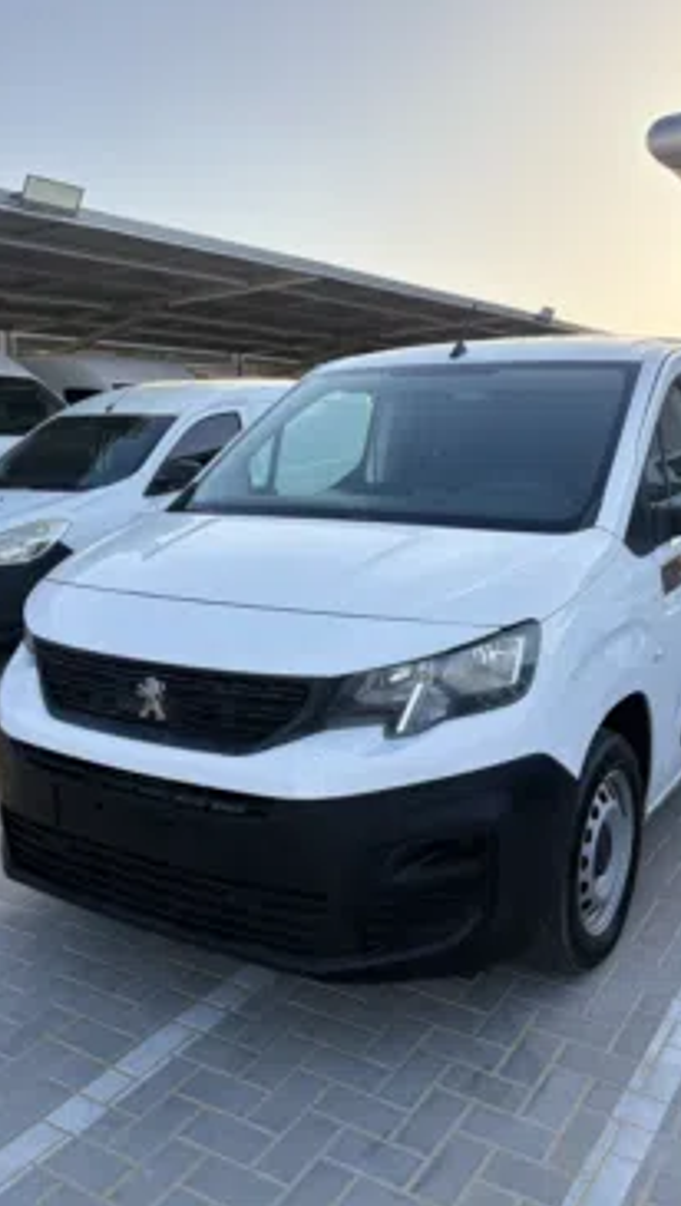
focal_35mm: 31
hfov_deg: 37.8
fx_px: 993
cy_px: 548
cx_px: 400
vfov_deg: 62.5
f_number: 1.6
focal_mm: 5.96
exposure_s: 1/1239
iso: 64
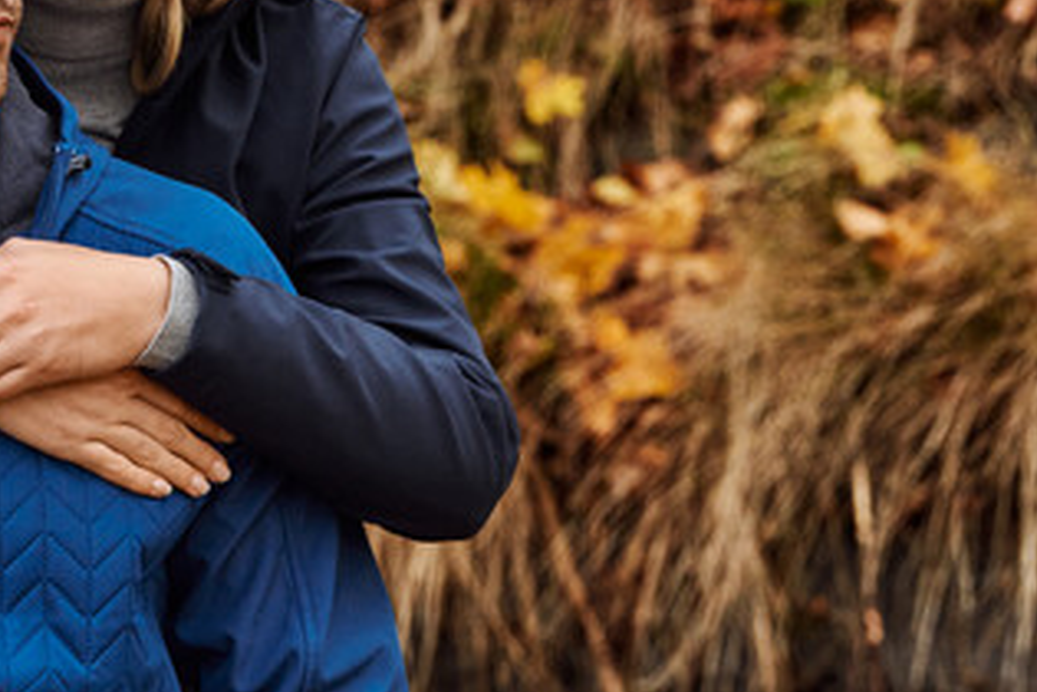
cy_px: 58
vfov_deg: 6.6
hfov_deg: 9.8
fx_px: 6020
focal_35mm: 209
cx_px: 54
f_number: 5.6
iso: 800
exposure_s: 1/200
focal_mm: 110
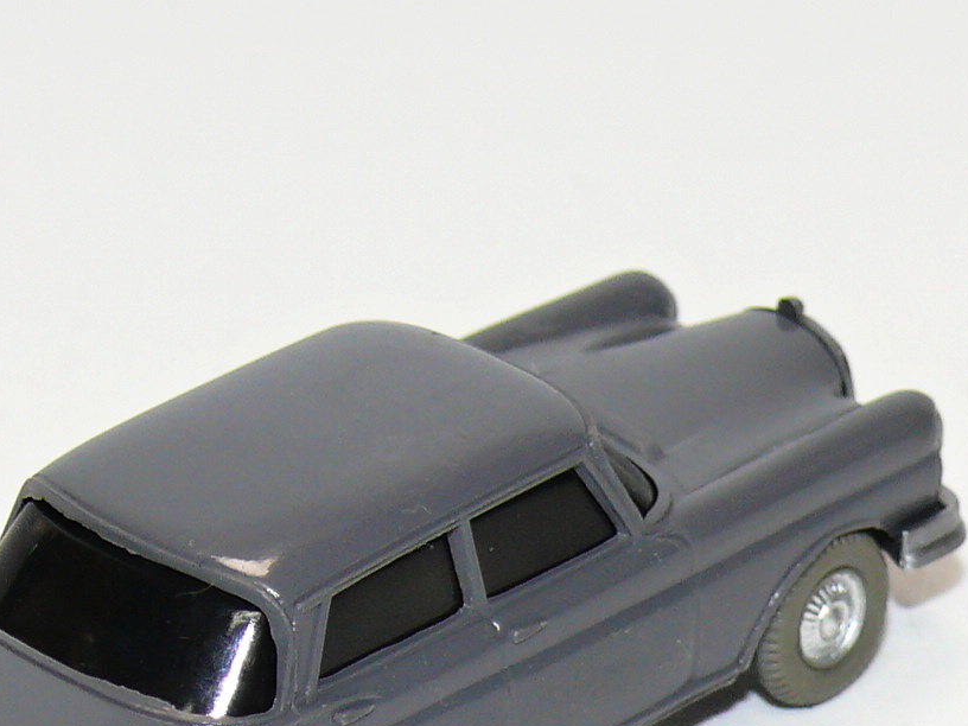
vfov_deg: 6.0
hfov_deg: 8.0
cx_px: 395
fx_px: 6907
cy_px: 588
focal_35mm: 247
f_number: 4
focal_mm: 15
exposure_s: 1/30
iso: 100
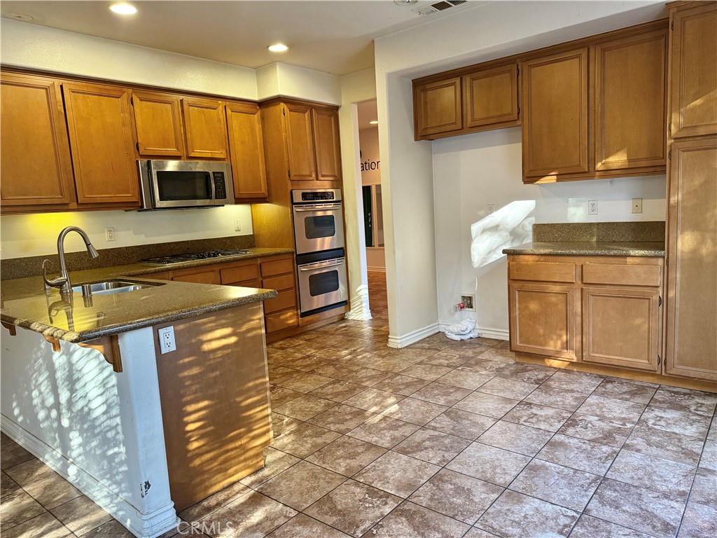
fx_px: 497
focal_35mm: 24
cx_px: 358
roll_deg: +3.4
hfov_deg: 71.6
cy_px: 269
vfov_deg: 56.8
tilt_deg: -7.3
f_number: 1.78
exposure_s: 1/120
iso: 400
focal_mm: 6.76
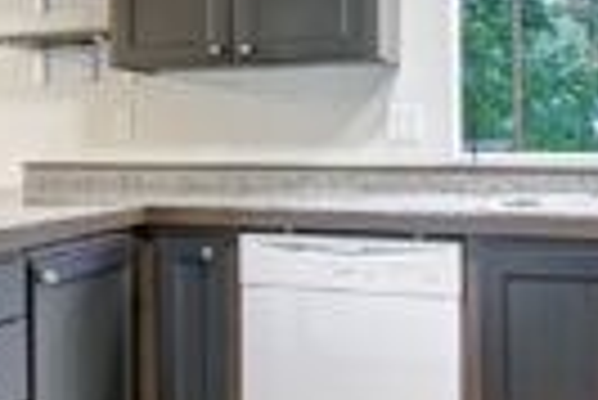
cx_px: 297
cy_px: 164
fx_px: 748
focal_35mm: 45
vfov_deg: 29.9
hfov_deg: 43.6
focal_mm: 10
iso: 4000
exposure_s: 1/8
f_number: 11
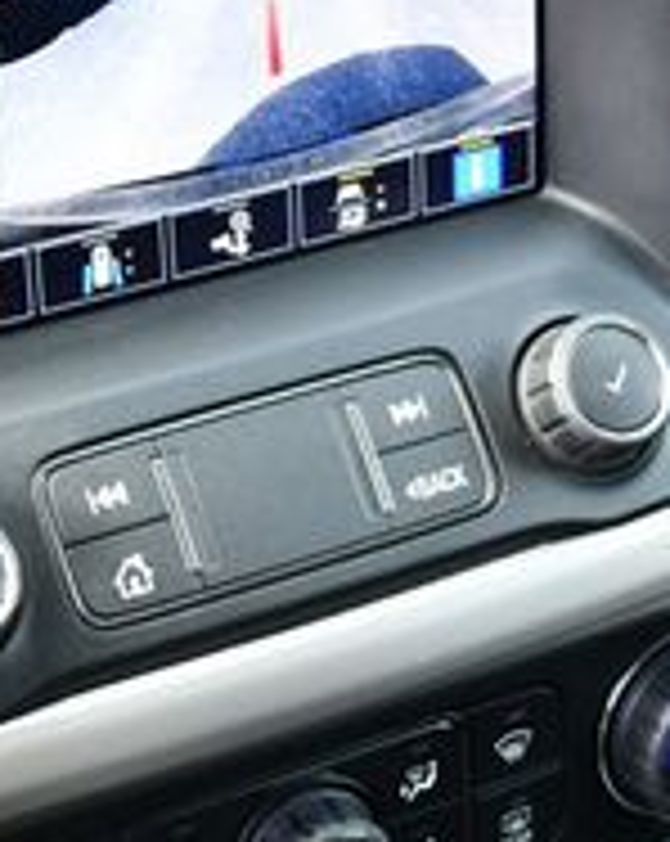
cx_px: 166
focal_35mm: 116
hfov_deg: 13.2
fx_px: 2882
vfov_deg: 16.6
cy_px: 365
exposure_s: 1/125
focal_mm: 18
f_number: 3.5
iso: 900
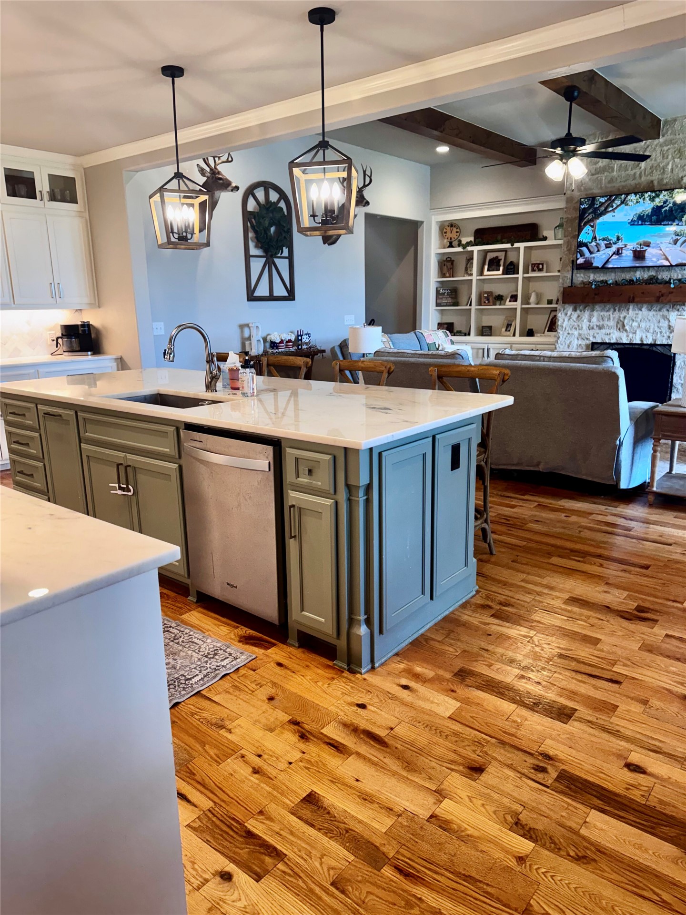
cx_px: 343
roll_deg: +2.3
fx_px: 634
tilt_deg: -12.8
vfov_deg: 71.6
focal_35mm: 24
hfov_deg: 56.8
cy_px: 458
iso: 200
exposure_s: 1/120
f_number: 1.78
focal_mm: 6.76
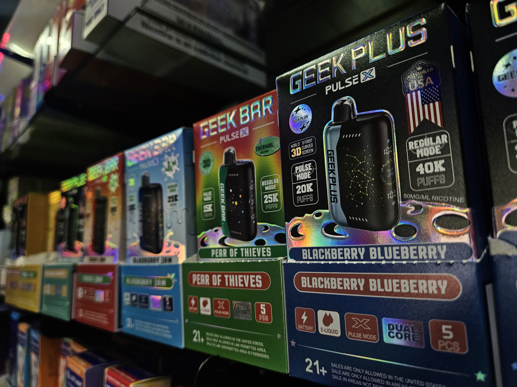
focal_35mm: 23
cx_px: 258
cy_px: 194
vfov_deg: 58.9
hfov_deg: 73.9
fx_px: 344
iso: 80
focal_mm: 5.4
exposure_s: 1/120
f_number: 1.8
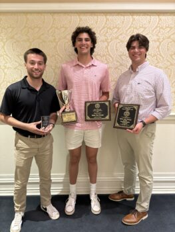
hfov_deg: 53.1
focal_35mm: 26
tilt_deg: -12.6
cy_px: 116
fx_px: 175
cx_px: 88
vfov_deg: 67.3
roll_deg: -0.4
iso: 500
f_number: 1.6
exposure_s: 1/60
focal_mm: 5.96
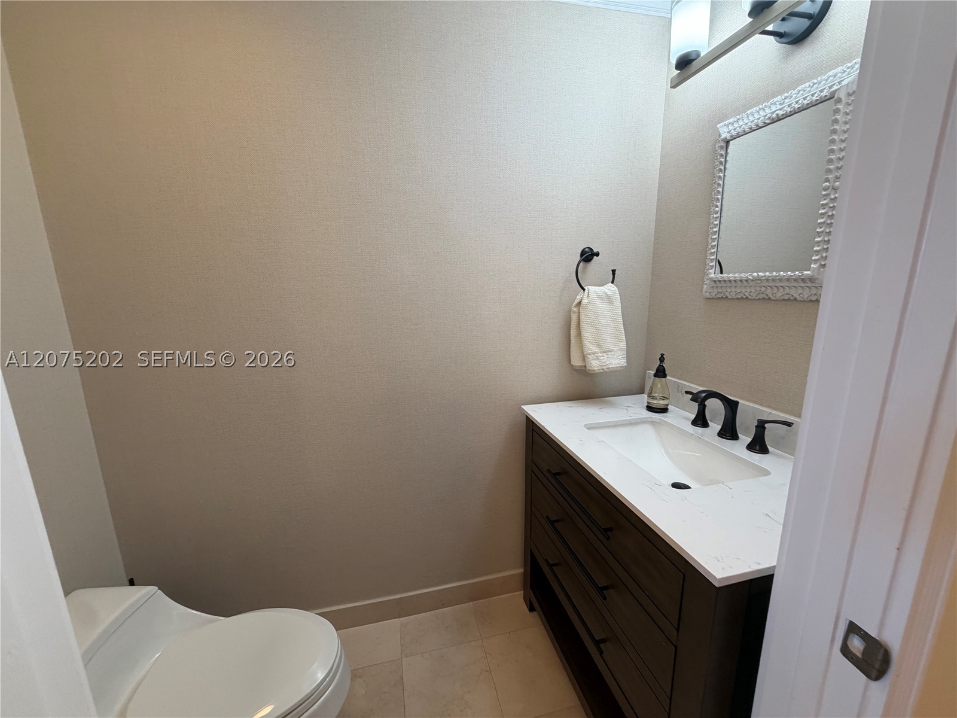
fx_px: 387
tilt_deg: -11.6
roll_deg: +1.6
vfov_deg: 85.7
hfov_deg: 102.1
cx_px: 478
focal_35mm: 14
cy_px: 359
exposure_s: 1/120
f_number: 2.2
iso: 200
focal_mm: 2.22
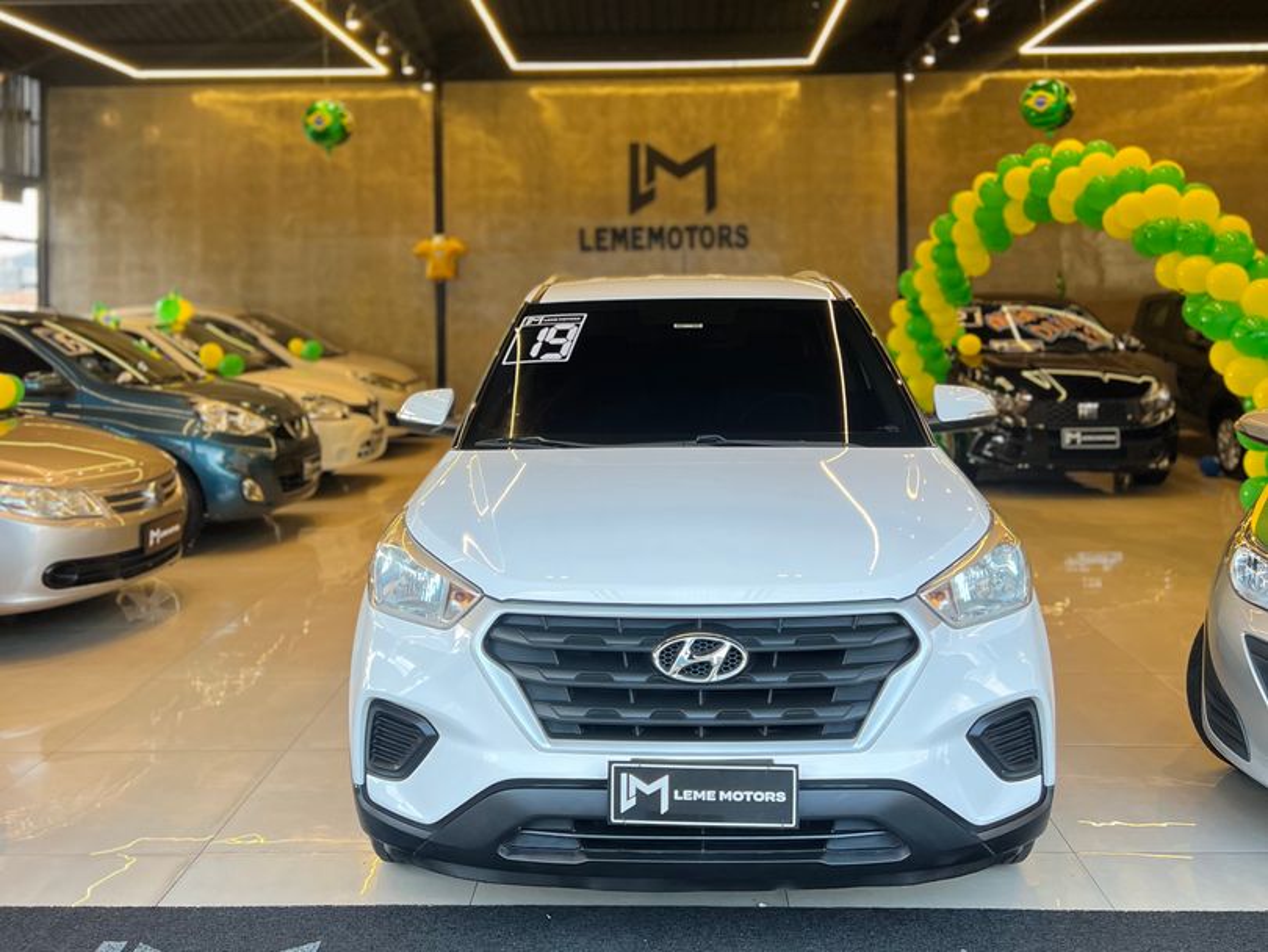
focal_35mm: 26
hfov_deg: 67.3
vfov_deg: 53.1
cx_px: 634
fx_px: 953
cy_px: 476
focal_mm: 5.7
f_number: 1.5
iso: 125
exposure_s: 1/120
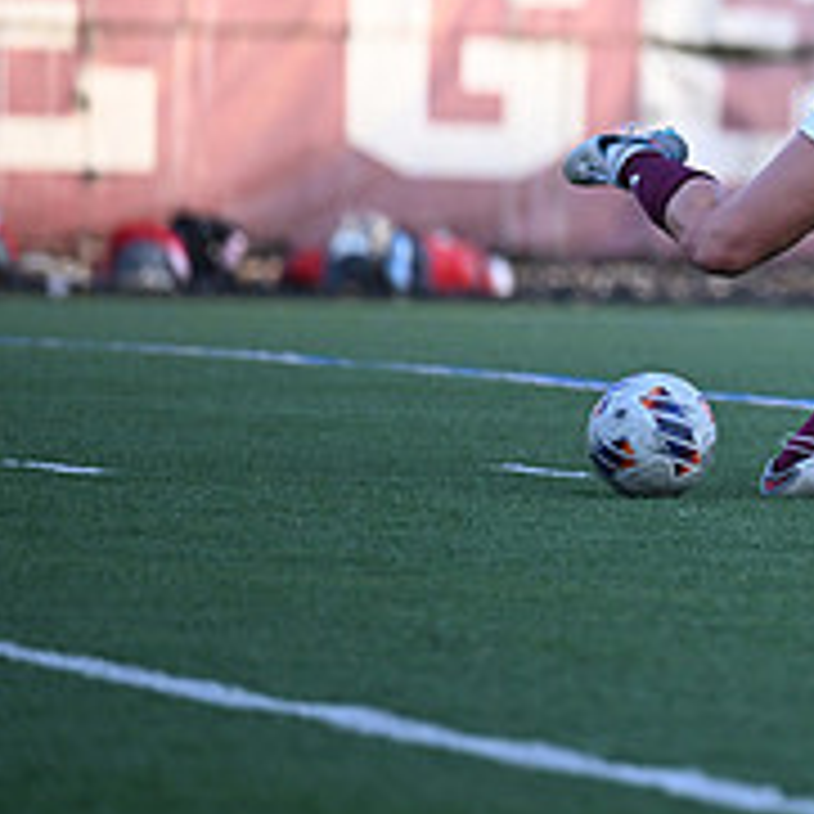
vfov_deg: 3.2
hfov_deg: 3.2
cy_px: 16
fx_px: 14473
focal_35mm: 544
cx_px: 1156
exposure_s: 1/2500
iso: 1250
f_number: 2.8
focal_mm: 200
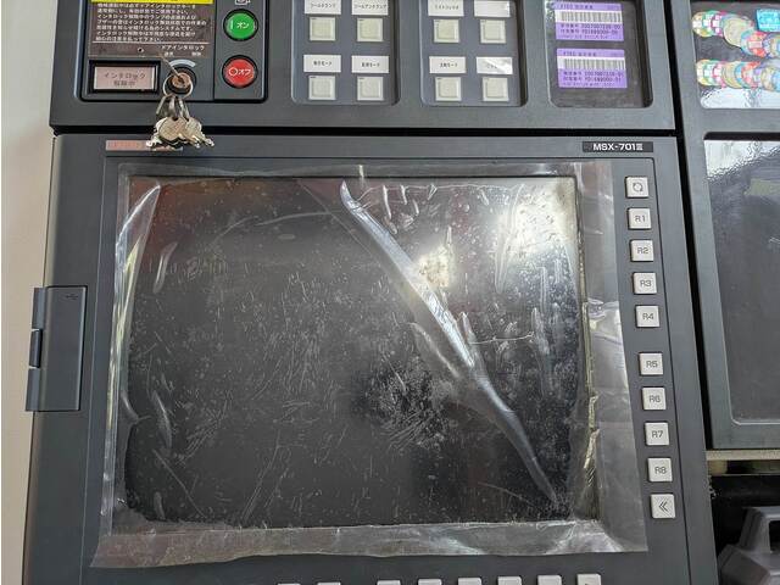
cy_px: 292
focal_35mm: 25
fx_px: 563
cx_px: 390
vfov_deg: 54.9
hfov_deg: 69.4
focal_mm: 5.43
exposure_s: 1/120
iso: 176
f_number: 1.89
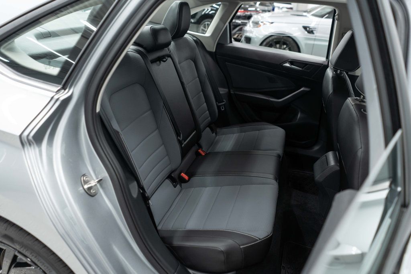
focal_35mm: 28
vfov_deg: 46.4
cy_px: 137
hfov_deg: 65.5
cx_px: 206
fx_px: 320
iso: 800
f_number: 3.2
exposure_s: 1/50
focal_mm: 28
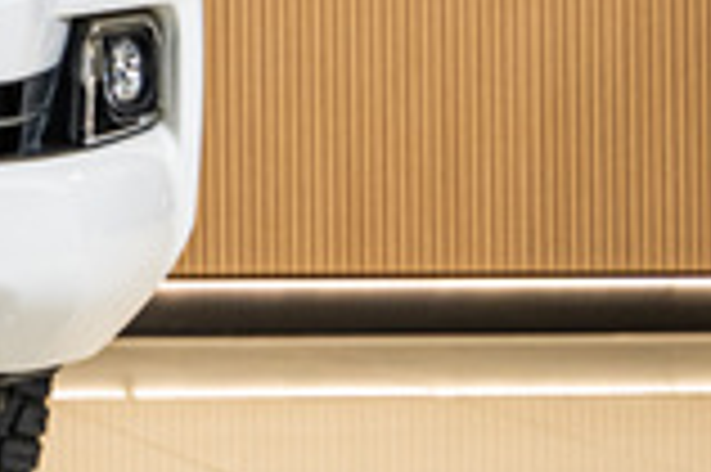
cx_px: -1339
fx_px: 6905
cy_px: -418
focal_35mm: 350
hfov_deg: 5.6
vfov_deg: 3.9
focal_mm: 54
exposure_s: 1/125
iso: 800
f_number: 4
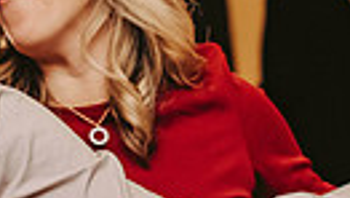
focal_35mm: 232
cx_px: 80
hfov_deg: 9.3
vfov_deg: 5.2
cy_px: 186
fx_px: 2155
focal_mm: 50
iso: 2000
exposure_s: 1/200
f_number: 3.2
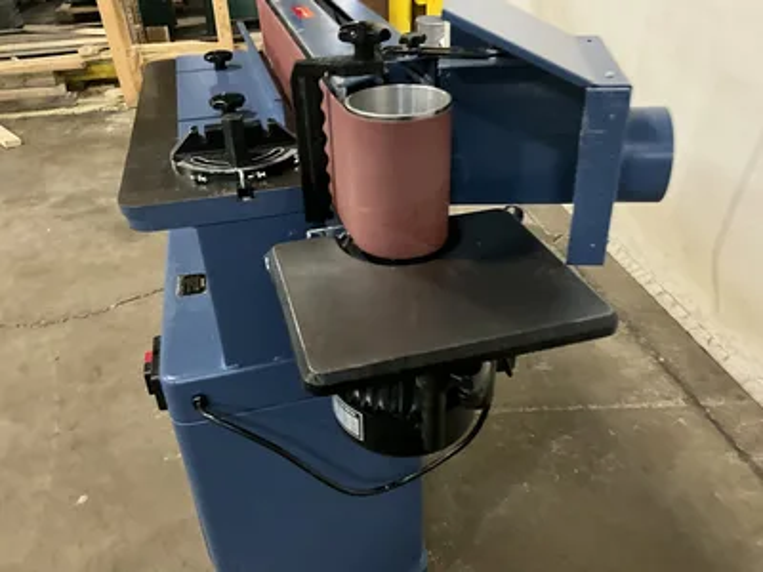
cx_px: 382
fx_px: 639
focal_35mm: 29
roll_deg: +3.0
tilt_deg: -33.1
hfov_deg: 61.7
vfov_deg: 48.2
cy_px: 286
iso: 500
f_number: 1.8
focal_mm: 3
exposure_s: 1/30
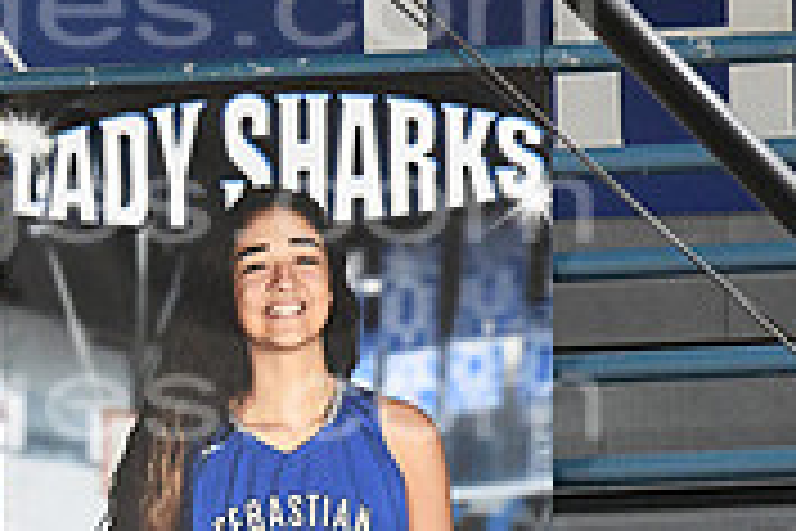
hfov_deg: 2.3
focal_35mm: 886
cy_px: 506
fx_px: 19589
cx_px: -409
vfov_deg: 1.6
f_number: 3.5
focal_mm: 180
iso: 5000
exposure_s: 1/640
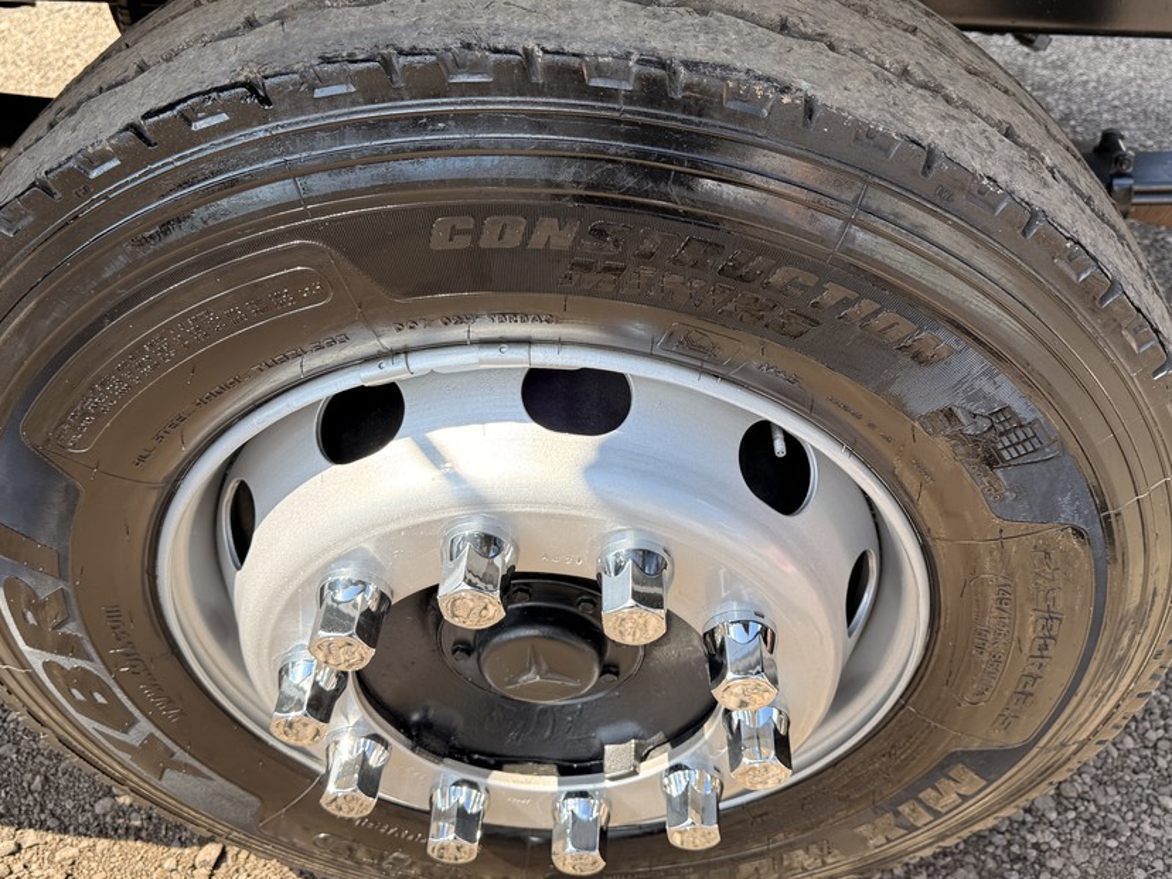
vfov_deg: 42.9
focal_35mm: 33
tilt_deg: -42.7
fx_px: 1117
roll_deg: -4.5
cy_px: 406
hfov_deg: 55.4
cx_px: 577
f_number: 1.78
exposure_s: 1/702
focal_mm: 6.76
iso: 80
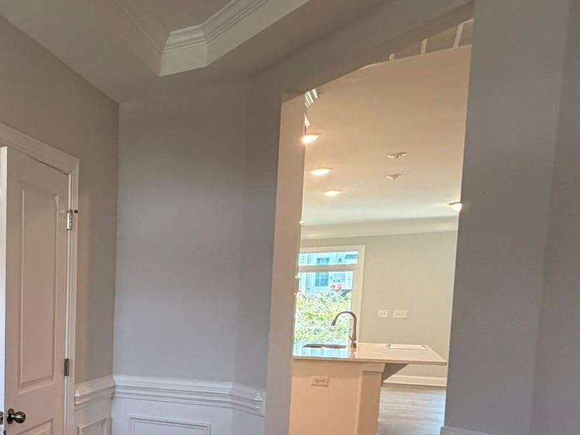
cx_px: -96
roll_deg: +0.9
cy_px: 355
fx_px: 603
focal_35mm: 36
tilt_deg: -4.9
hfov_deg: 39.2
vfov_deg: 38.0
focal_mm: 2.22
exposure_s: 1/120
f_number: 2.2
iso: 250
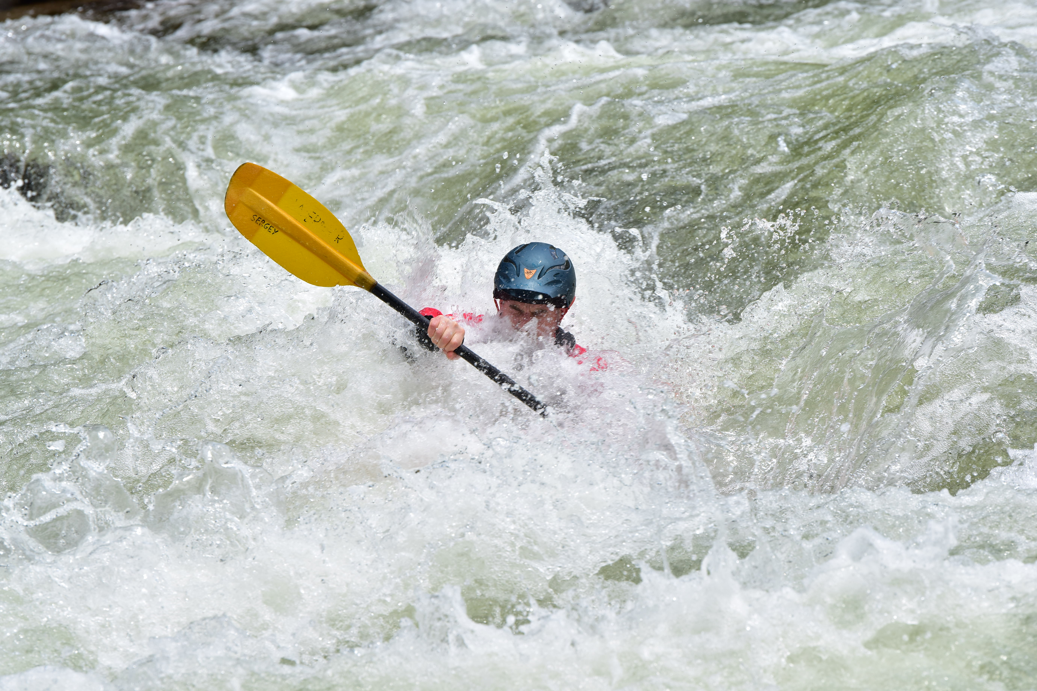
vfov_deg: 6.9
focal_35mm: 200
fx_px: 5761
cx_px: 518
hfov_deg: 10.3
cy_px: 346
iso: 400
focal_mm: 200
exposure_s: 1/800
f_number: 7.1
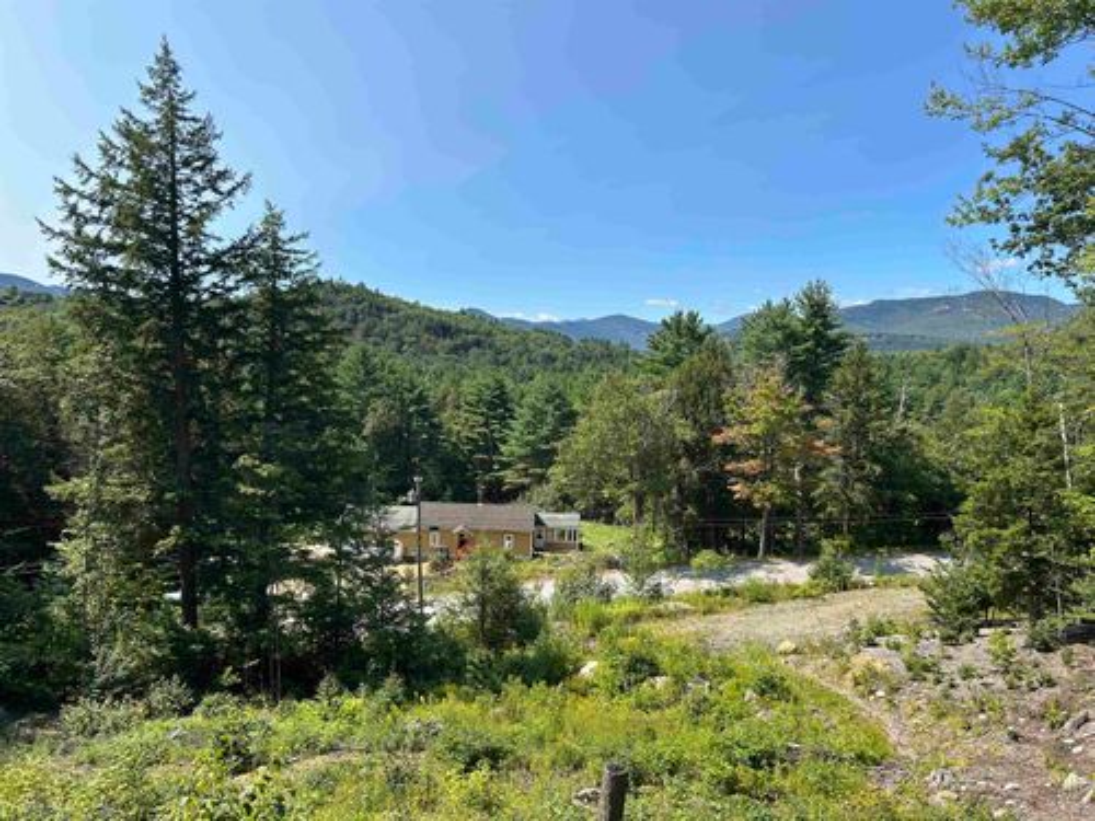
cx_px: 548
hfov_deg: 67.3
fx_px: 822
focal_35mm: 26
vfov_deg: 53.1
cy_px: 410
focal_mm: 5.7
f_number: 1.5
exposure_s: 1/3257
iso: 50
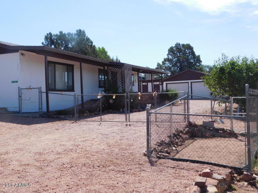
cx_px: 129
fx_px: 298
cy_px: 96
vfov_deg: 36.0
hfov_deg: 46.8
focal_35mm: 40
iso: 125
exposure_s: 1/1000
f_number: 3.6
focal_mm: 7.1
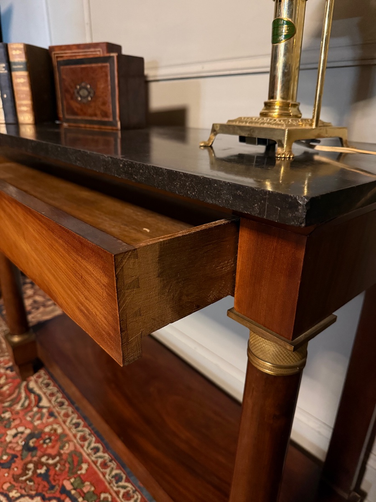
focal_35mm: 24
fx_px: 348
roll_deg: -0.6
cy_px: 251
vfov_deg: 71.6
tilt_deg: -21.7
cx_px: 188
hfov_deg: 56.8
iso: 1000
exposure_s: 1/30
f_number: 1.78
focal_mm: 6.76
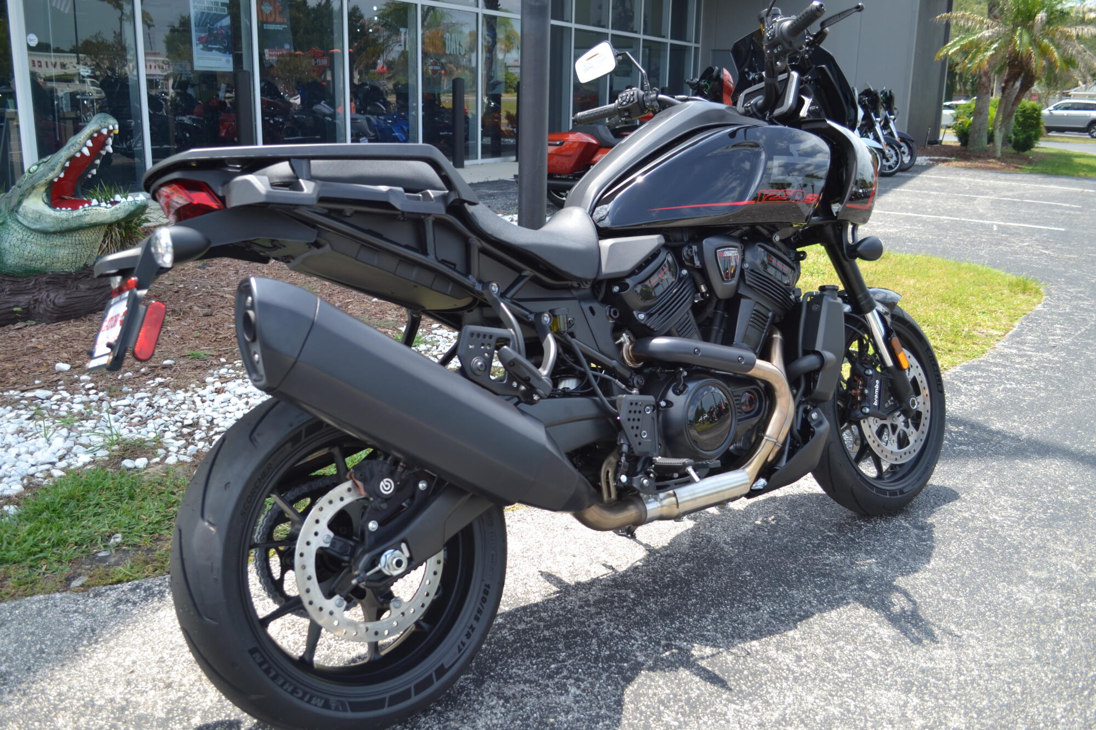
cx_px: 548
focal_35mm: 33
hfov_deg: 57.2
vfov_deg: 40.0
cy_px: 365
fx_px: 1005
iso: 100
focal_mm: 22
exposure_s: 1/250
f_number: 3.8
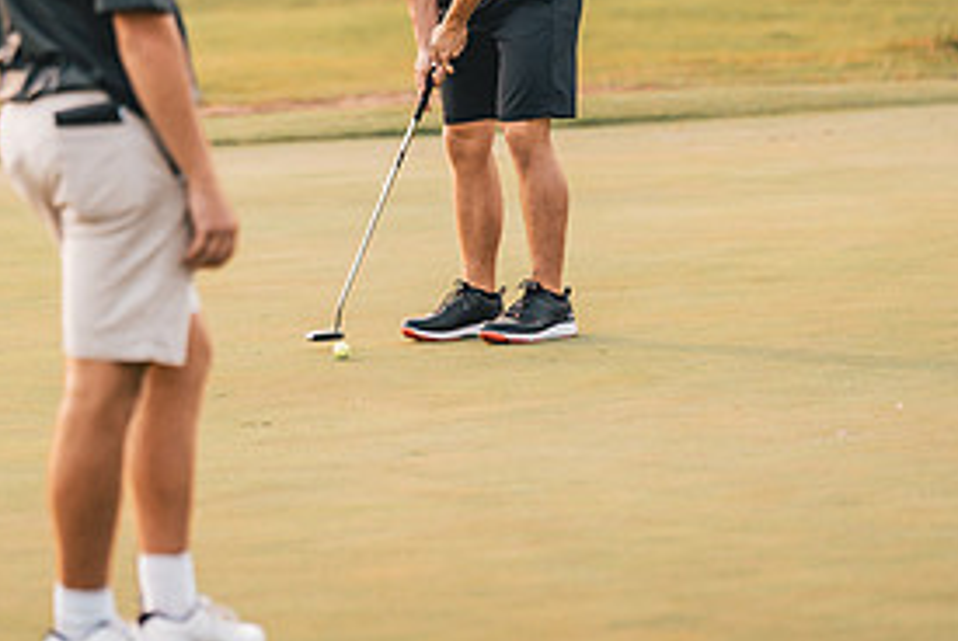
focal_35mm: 316
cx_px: 491
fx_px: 8418
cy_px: 40
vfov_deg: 4.4
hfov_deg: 6.5
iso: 200
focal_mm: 150
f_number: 2.8
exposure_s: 1/640
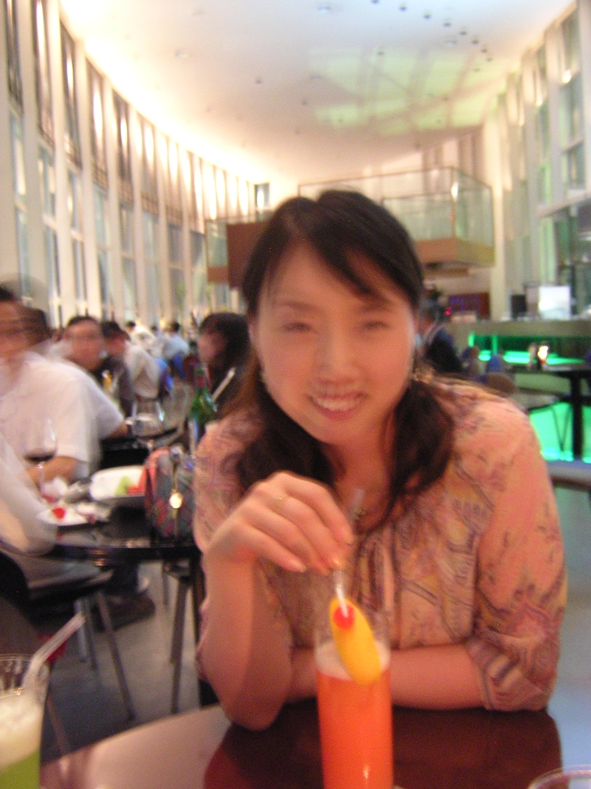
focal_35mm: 36
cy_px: 394
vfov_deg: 51.4
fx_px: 820
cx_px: 296
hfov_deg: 39.7
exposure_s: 1.93
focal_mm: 4.7
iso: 400
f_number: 2.6
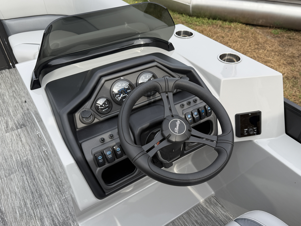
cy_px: 122
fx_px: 243
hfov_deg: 63.4
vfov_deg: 49.7
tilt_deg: -39.4
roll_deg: -1.4
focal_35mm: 28
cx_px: 160
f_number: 1.78
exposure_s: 1/1385
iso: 80
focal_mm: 6.76
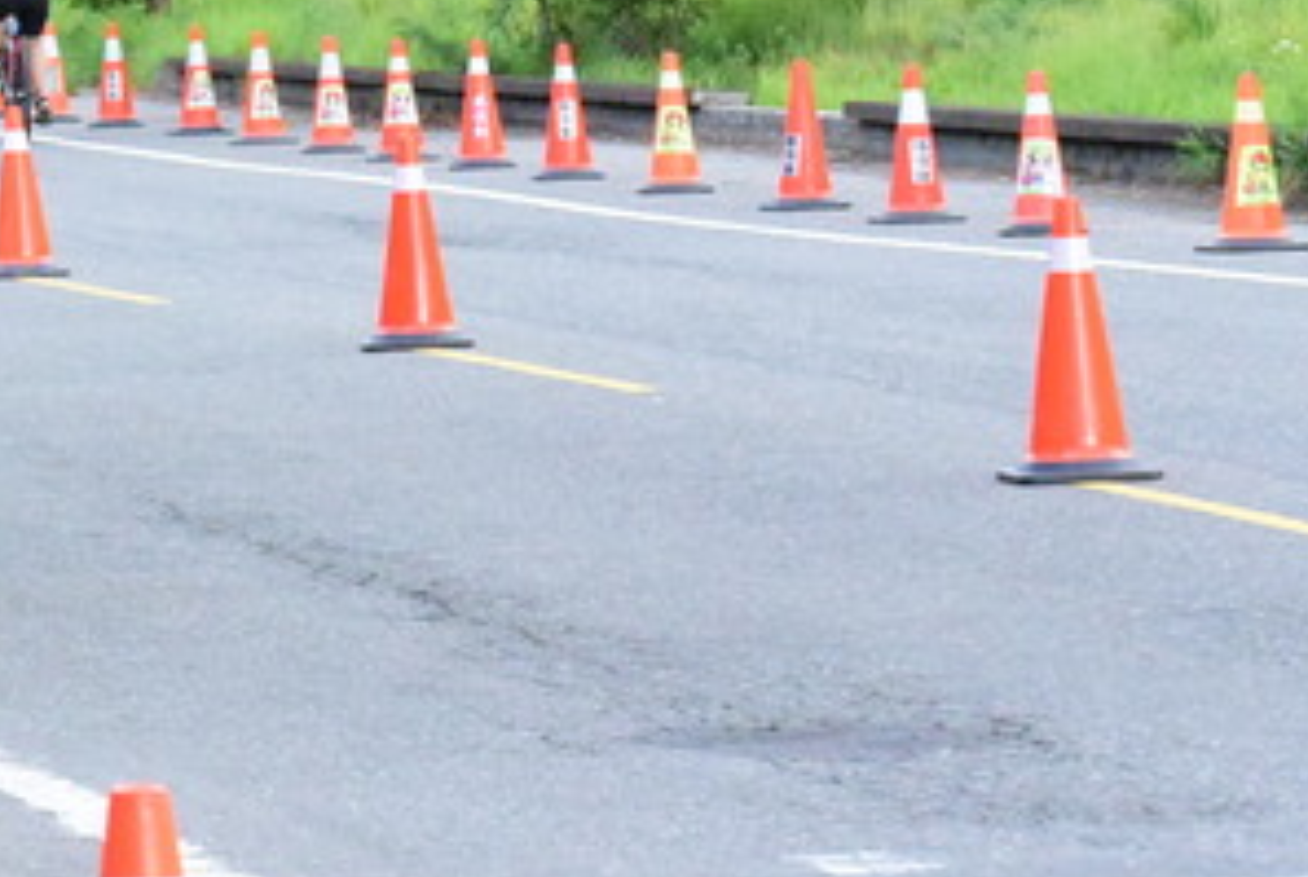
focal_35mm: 320
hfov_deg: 6.4
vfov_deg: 4.3
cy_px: -15
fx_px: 11644
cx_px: -119
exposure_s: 1/2000
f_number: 11
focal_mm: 122
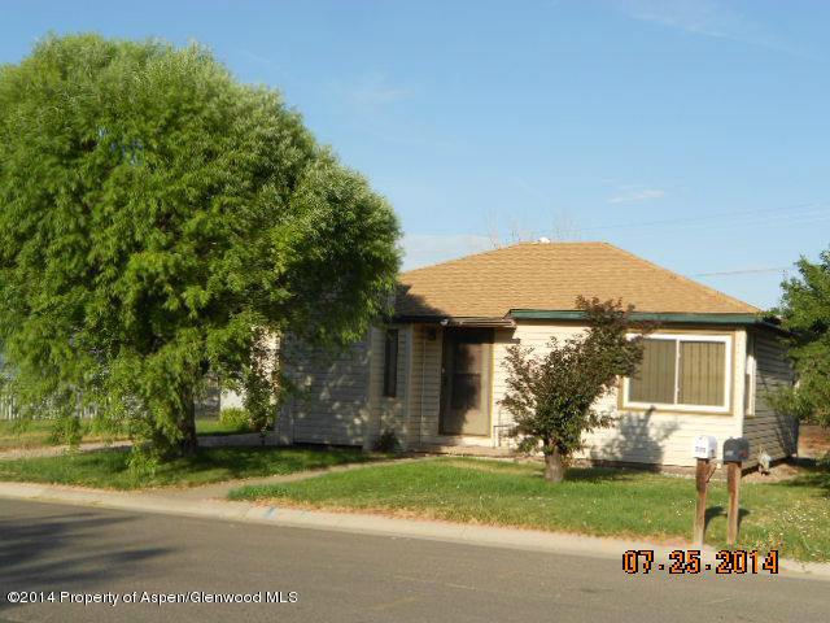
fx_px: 1175
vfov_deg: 29.7
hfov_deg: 38.9
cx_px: 415
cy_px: 312
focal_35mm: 49
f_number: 4.5
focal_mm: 8.8
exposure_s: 1/500
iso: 80
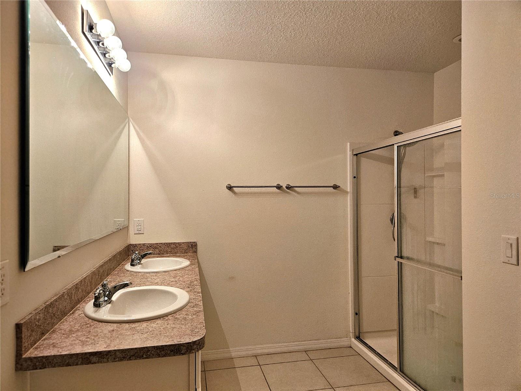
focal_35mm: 23
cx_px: 260
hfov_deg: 73.9
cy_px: 196
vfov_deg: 58.9
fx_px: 346
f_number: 1.8
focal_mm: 5.4
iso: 320
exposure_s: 1/120
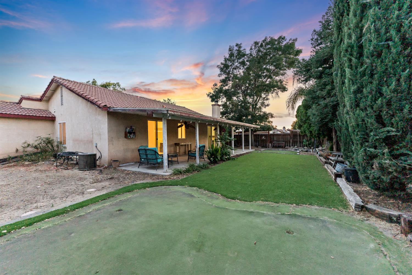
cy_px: 138
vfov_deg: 81.2
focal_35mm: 14
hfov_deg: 104.3
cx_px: 206
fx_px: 160
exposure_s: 1/160
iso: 1250
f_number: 2.8
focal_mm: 14
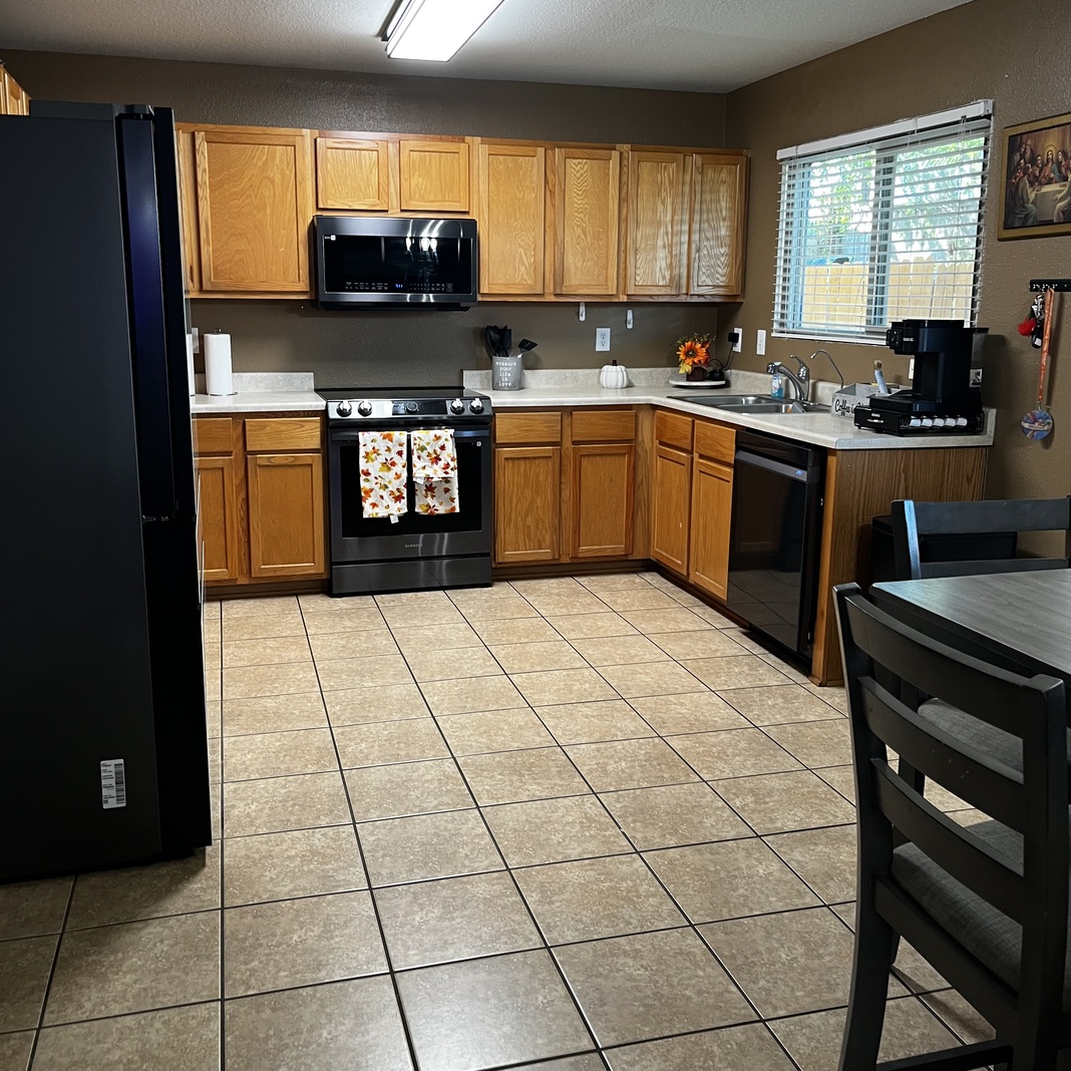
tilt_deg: -9.9
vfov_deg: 52.5
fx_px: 1085
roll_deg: -0.7
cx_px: 537
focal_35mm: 31
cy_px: 495
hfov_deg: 52.5
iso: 125
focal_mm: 5.1
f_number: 1.6
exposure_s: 1/60
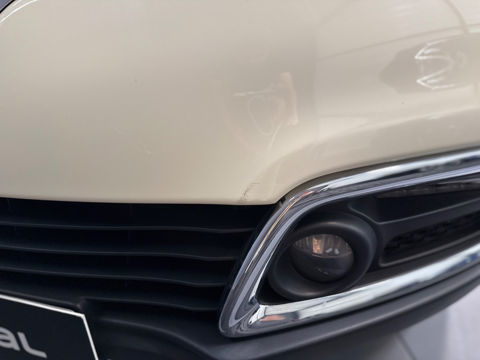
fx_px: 333
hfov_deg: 71.6
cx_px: 240
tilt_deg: -21.7
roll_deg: +0.4
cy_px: 180
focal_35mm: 24
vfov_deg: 56.8
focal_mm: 6.76
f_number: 1.78
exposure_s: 1/50
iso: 500
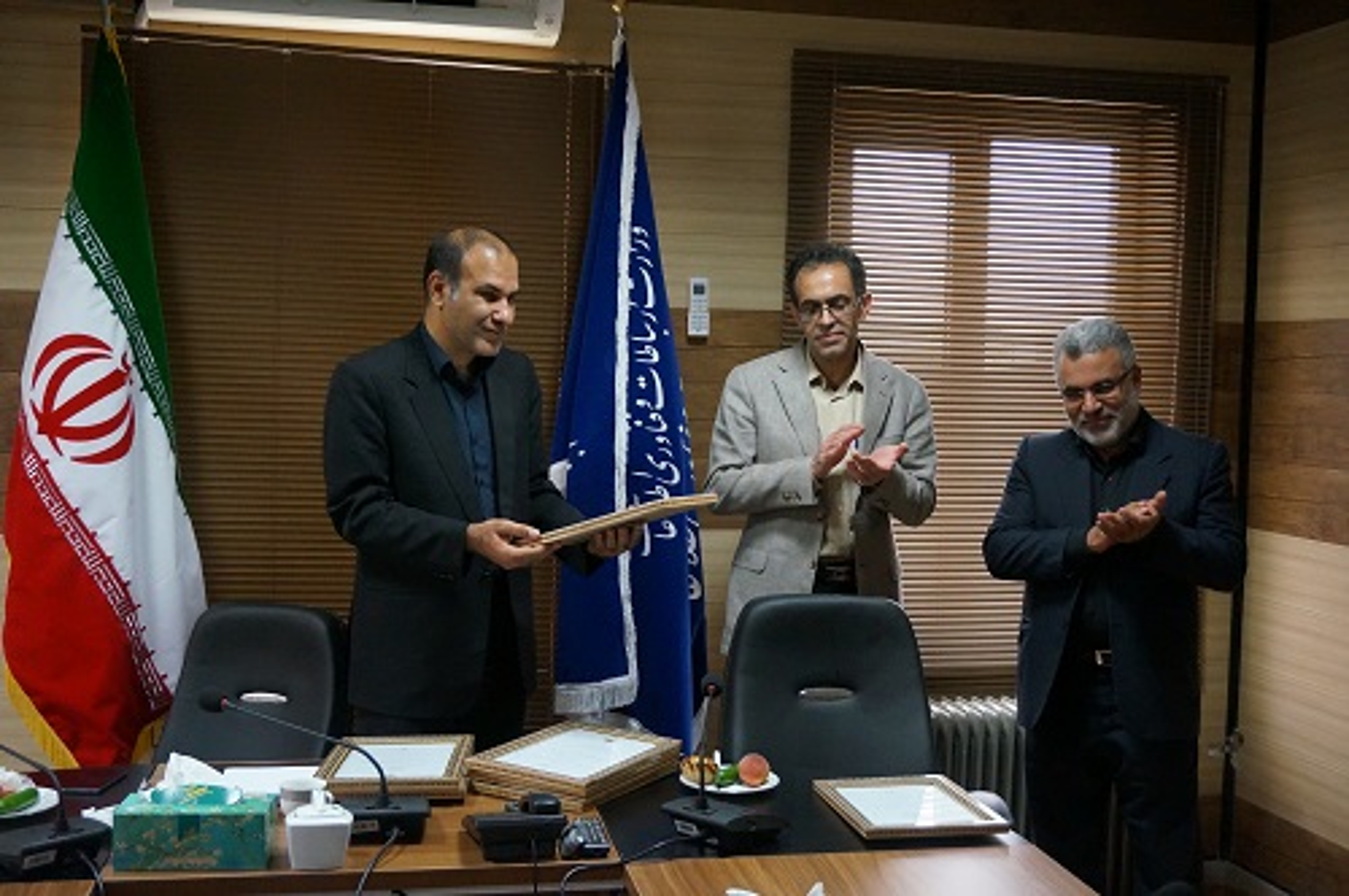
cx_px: 674
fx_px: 1572
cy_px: 448
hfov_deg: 46.5
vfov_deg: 31.8
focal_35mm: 42
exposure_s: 1/125
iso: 3200
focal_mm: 28
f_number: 4.5
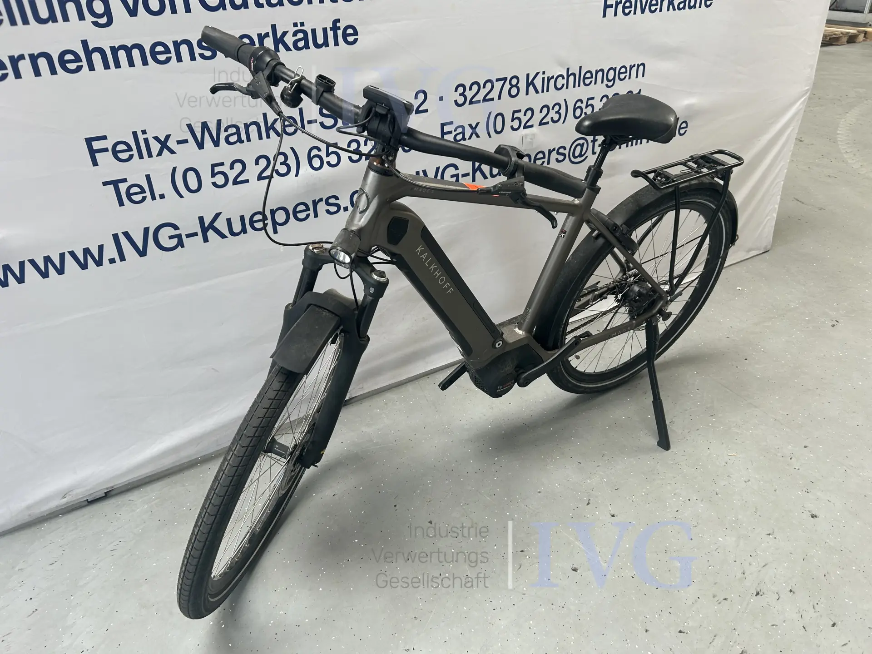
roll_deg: +0.9
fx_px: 655
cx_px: 436
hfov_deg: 67.3
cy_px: 327
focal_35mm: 26
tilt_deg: -30.4
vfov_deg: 53.1
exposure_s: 1/121
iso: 80
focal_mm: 5.7
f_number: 1.5
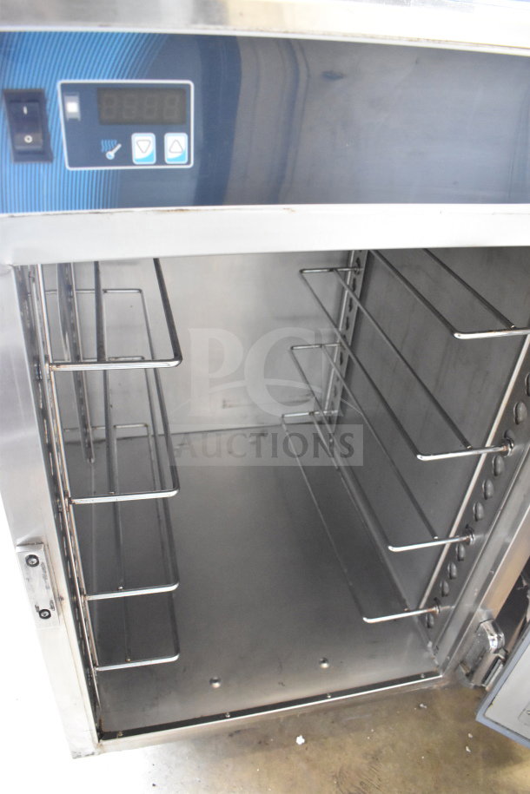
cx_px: 265
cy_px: 397
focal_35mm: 27
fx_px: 596
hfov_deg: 47.9
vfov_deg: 67.4
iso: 6400
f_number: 4.5
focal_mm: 18
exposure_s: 1/80
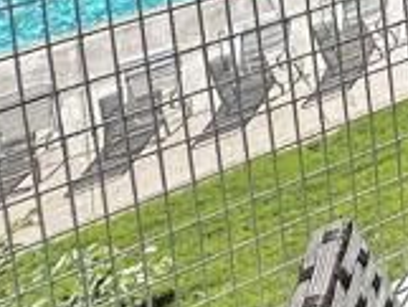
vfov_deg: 12.7
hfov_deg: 14.9
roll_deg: +3.1
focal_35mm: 89
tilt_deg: -4.4
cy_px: -436
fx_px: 1050
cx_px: 945
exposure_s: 1/2174
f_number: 2.2
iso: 50
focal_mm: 2.22
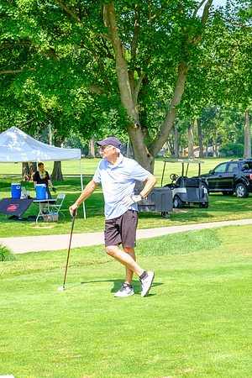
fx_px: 871
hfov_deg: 16.5
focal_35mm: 83
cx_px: 126
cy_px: 189
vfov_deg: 24.5
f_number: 9
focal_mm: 55
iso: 200
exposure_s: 1/320
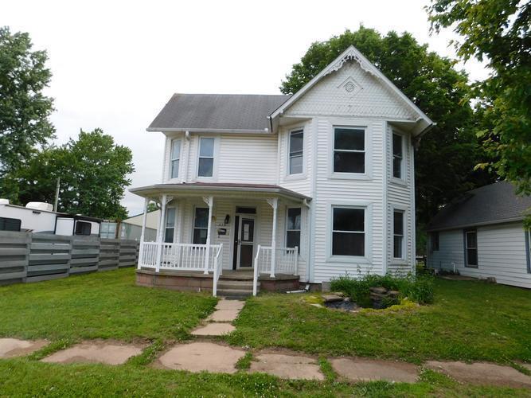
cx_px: 266
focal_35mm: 23
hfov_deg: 73.9
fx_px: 353
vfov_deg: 58.9
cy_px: 199
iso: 125
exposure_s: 1/50
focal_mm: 4
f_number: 3
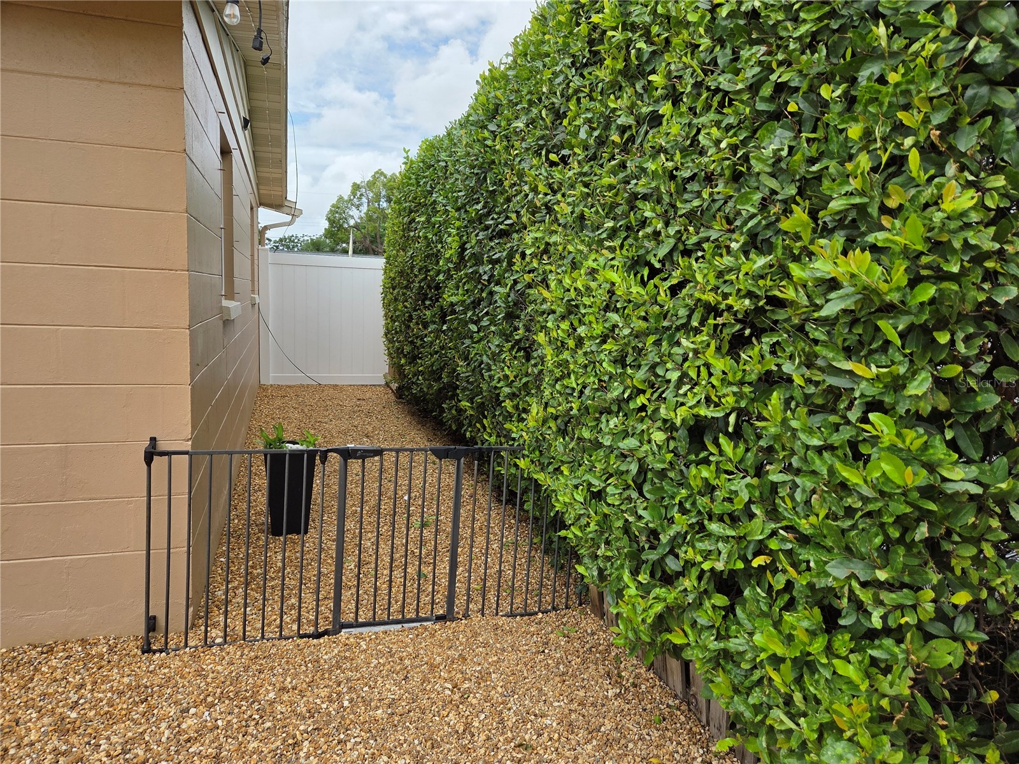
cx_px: 510
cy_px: 382
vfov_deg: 58.9
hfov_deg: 73.9
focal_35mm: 23
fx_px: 677
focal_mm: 5.4
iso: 80
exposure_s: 1/3264
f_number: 1.8
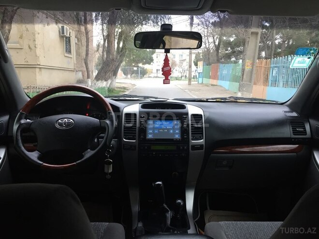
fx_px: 267
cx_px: 160
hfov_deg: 61.7
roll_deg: -0.3
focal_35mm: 29
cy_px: 120
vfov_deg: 48.2
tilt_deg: -9.5
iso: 50
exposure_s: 1/33
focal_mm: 4.15
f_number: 2.2
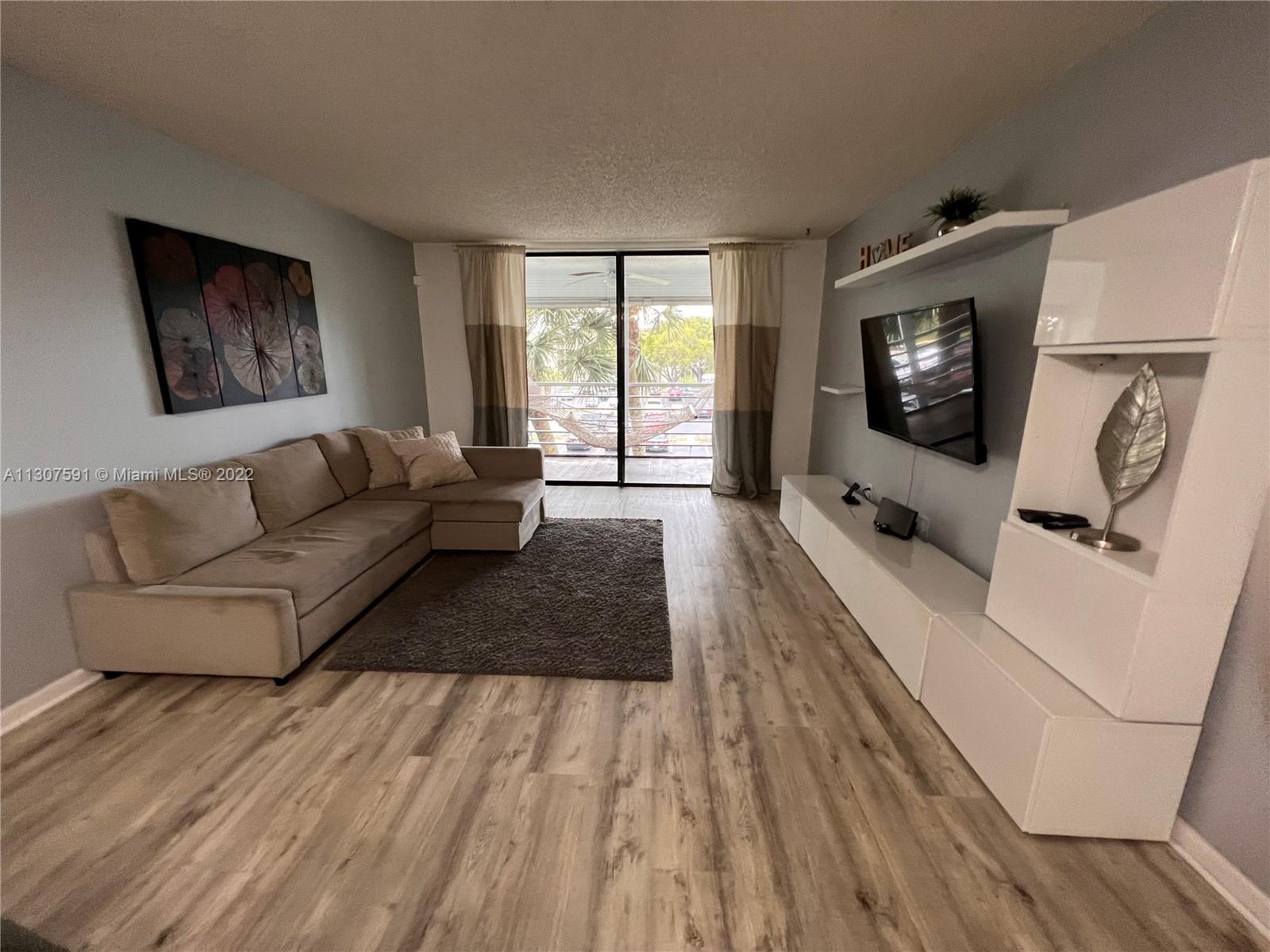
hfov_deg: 106.2
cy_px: 476
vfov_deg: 89.9
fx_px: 477
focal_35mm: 13
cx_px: 635
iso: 160
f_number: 1.8
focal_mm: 1.57
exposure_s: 1/60
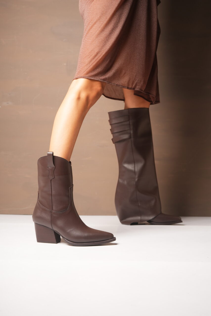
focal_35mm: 50
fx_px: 440
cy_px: 158
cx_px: 106
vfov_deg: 39.6
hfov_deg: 27.0
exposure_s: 1/125
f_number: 7.1
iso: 400
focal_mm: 50
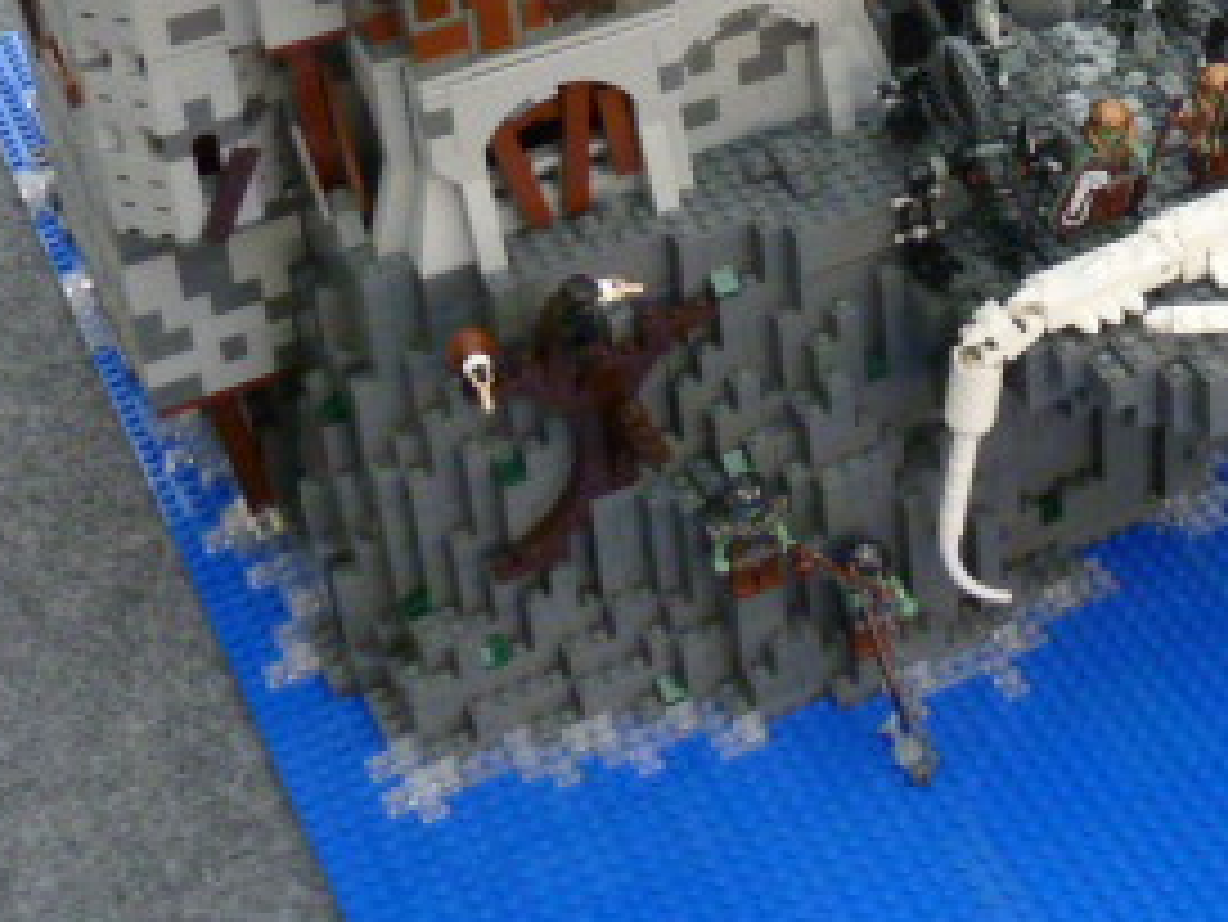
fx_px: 2910
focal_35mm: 82
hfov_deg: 23.1
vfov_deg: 17.3
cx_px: 1156
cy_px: -148
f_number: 3.5
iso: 400
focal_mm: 5.7
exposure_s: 1/10
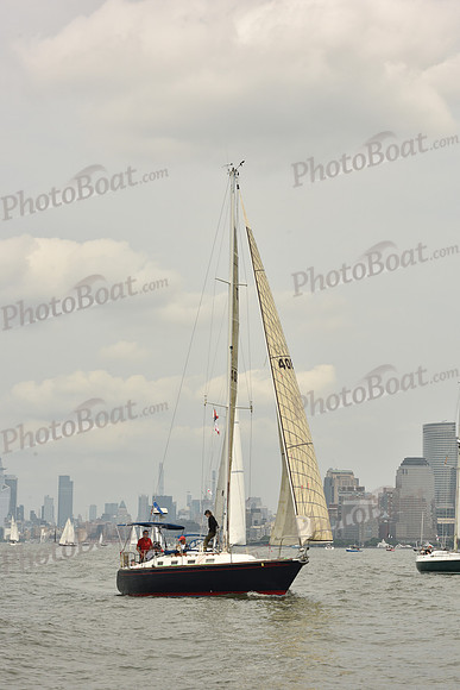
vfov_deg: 26.0
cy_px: 345
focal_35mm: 78
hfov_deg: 17.5
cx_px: 230
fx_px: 1494
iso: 250
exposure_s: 1/640
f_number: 11
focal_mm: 78
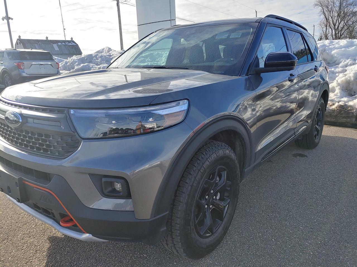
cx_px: 178
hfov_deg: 67.3
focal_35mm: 26
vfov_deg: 53.1
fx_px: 268
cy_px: 134
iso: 50
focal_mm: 4.36
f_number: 1.8
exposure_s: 1/1639
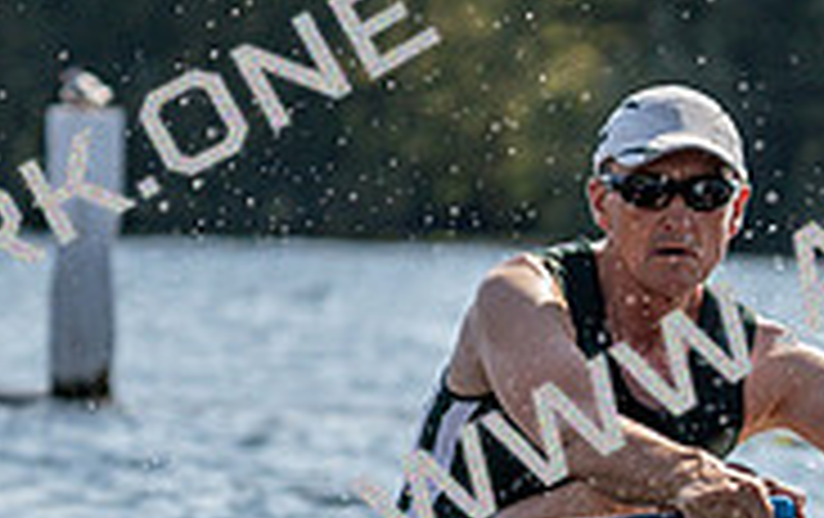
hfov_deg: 3.2
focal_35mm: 645
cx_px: 910
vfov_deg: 2.0
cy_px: 565
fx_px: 14507
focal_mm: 200
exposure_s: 1/1600
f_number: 5.6
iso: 160
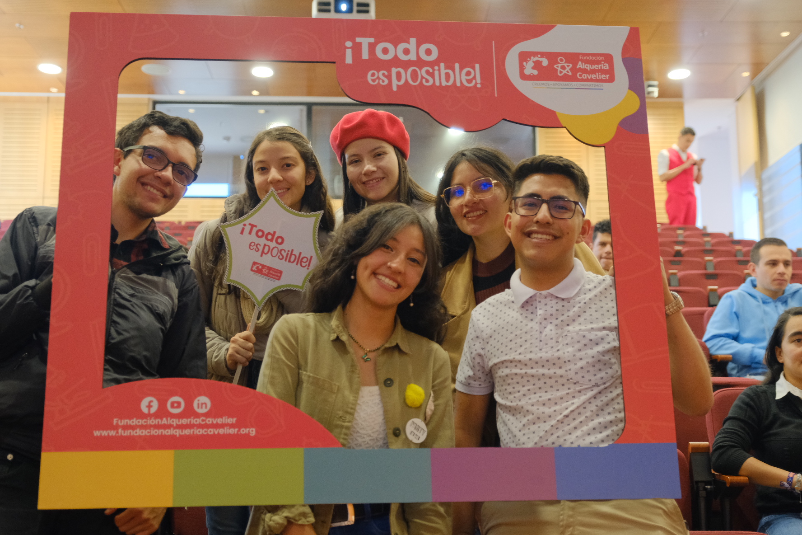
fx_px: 1047
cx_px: 401
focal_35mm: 47
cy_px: 268
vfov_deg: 28.6
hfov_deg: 41.9
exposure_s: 1/80
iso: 2500
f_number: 2.8
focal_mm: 31.1
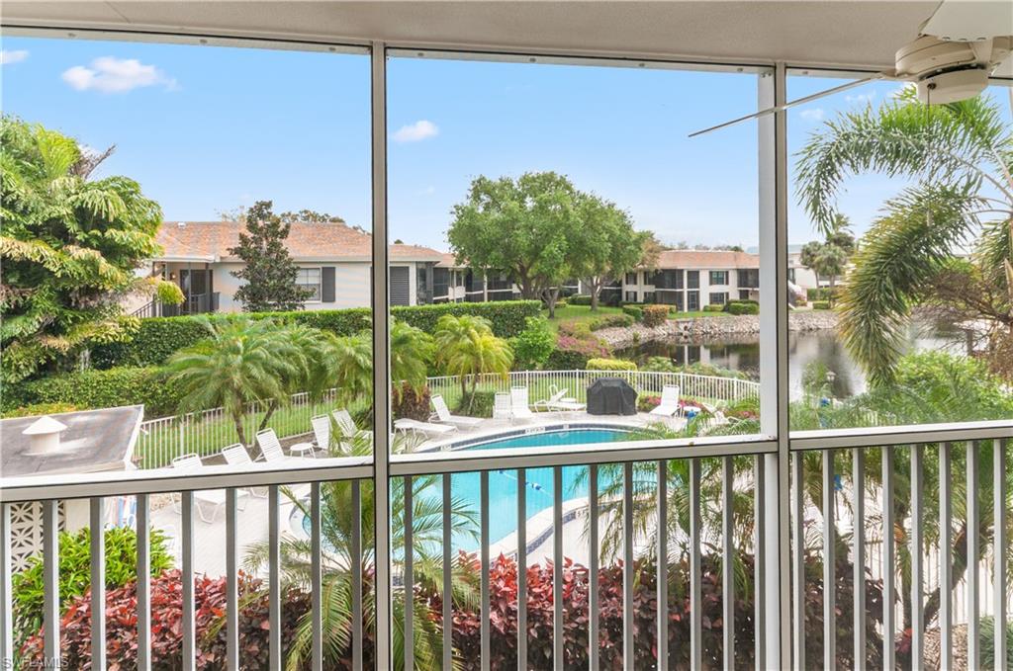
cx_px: 506
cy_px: 336
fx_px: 548
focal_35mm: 20
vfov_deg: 63.0
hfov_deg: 85.5
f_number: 8
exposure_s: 1/250
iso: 200
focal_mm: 13
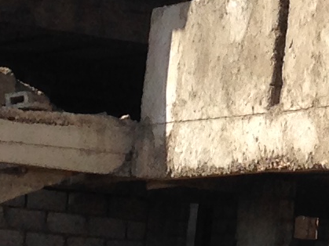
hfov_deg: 7.6
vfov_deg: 5.7
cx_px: 385
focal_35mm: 257
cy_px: -72
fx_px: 2442
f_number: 2.4
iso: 50
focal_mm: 4.12
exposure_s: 1/1261
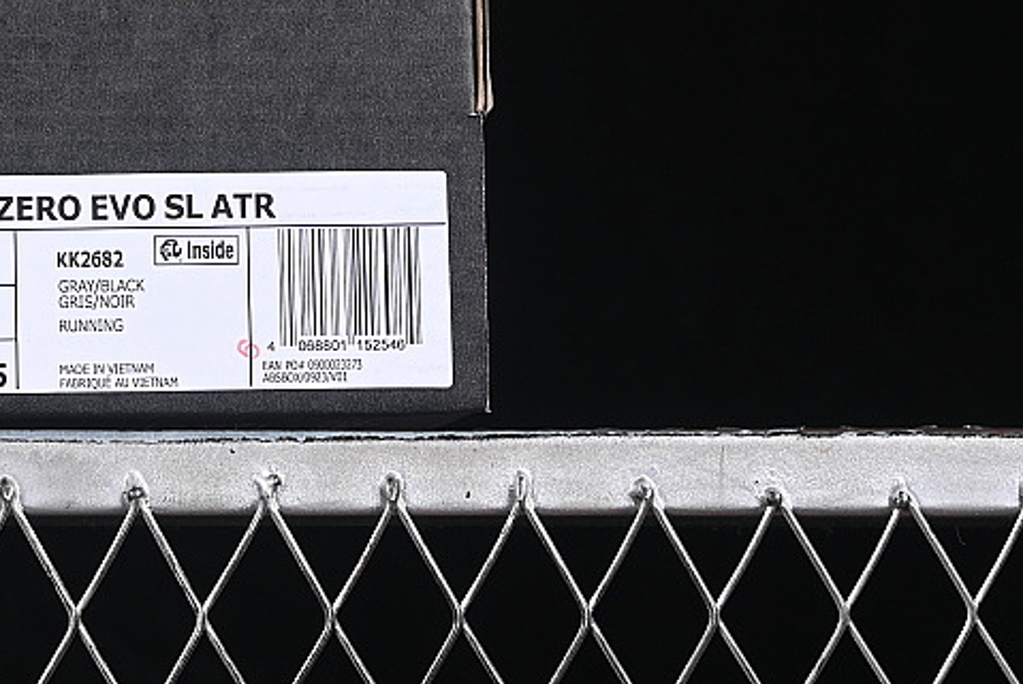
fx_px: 4805
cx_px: -120
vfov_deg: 8.1
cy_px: -47
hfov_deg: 12.0
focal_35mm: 169
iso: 160
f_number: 6.3
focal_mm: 50
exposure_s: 1/60
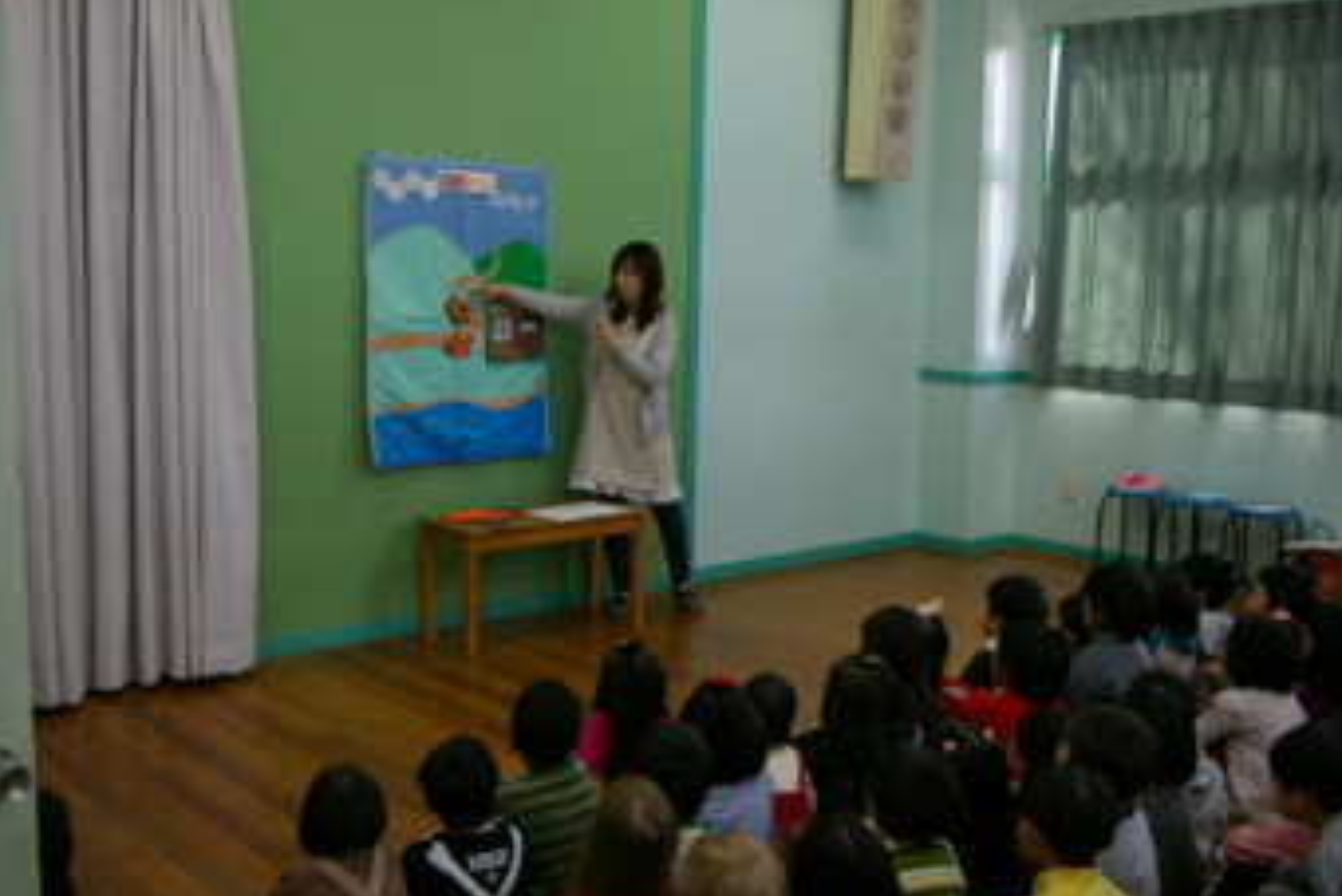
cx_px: 628
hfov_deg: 47.8
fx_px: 1514
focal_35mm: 41
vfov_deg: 33.0
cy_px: 424
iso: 400
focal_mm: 23
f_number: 4
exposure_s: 1/45
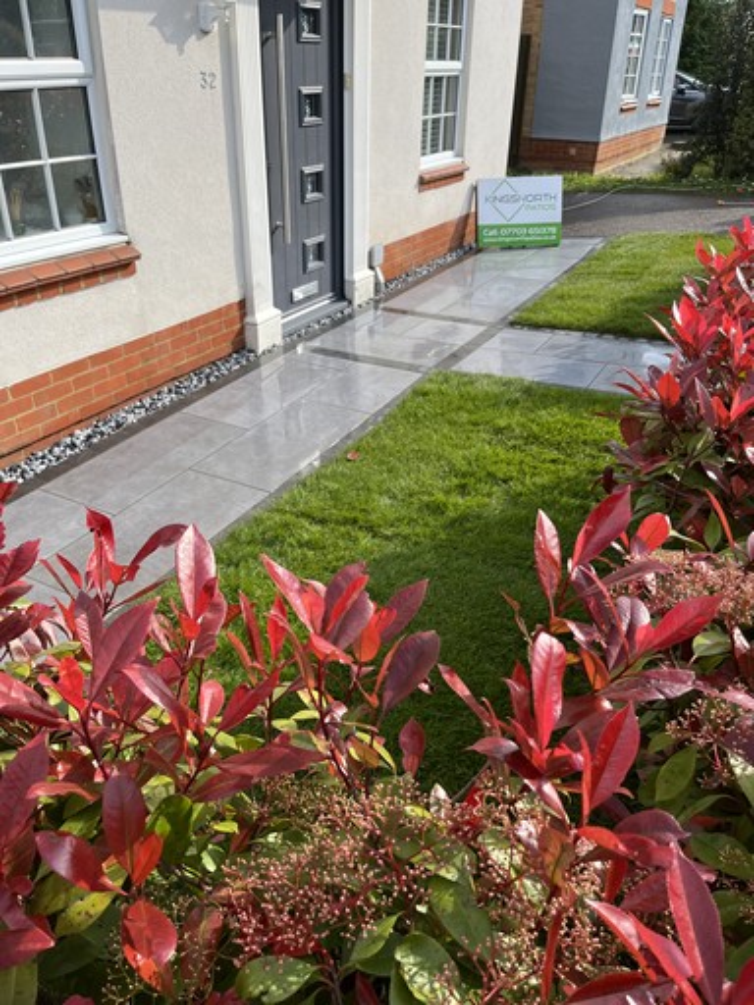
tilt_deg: -30.3
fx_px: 755
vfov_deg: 67.3
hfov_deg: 53.1
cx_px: 377
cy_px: 502
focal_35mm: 26
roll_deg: -1.1
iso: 50
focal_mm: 5.1
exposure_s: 1/1695
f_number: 1.6
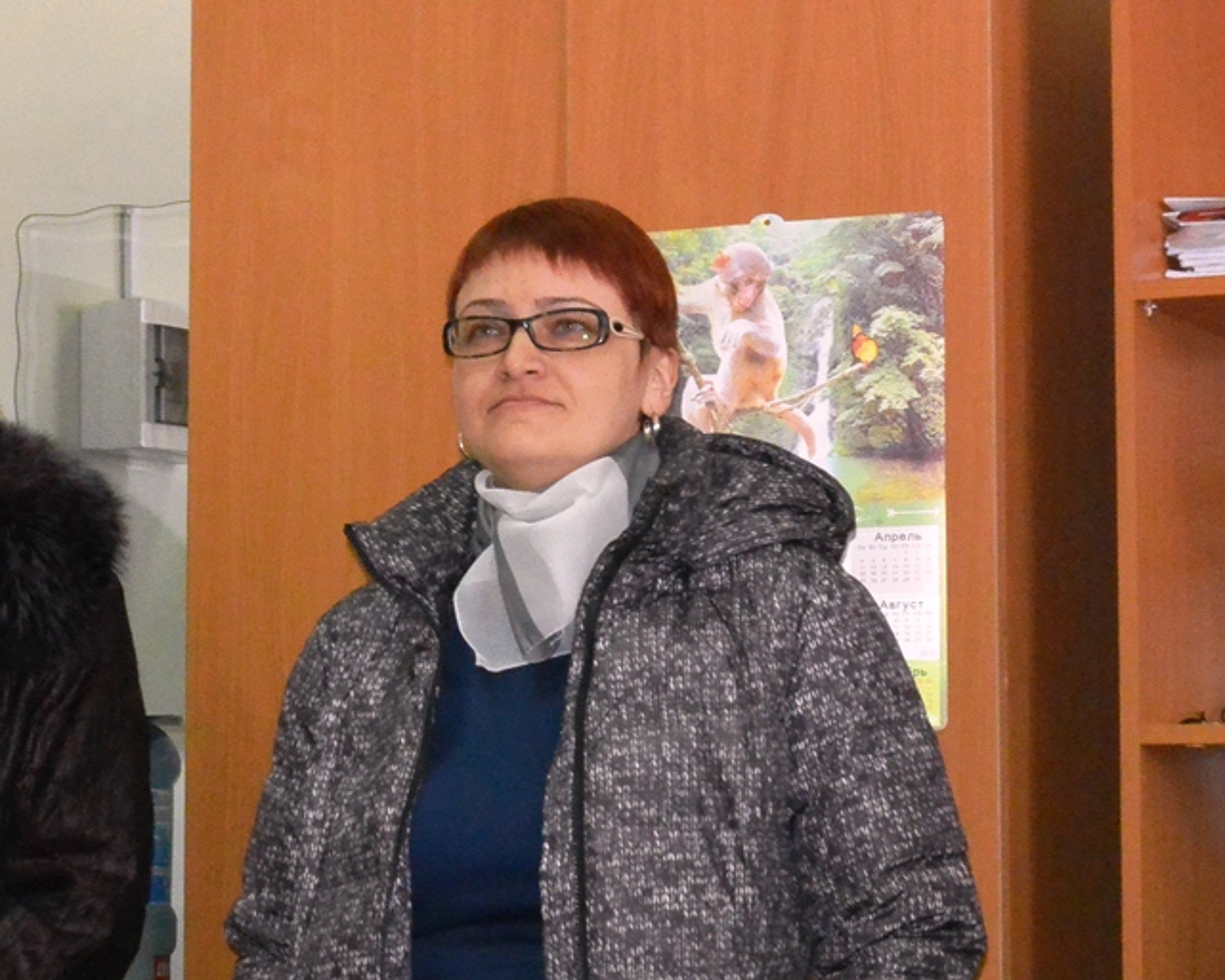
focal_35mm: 111
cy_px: 511
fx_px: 4025
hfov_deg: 17.2
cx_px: 294
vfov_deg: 13.9
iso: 3200
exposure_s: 1/60
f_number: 5.6
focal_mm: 27.5
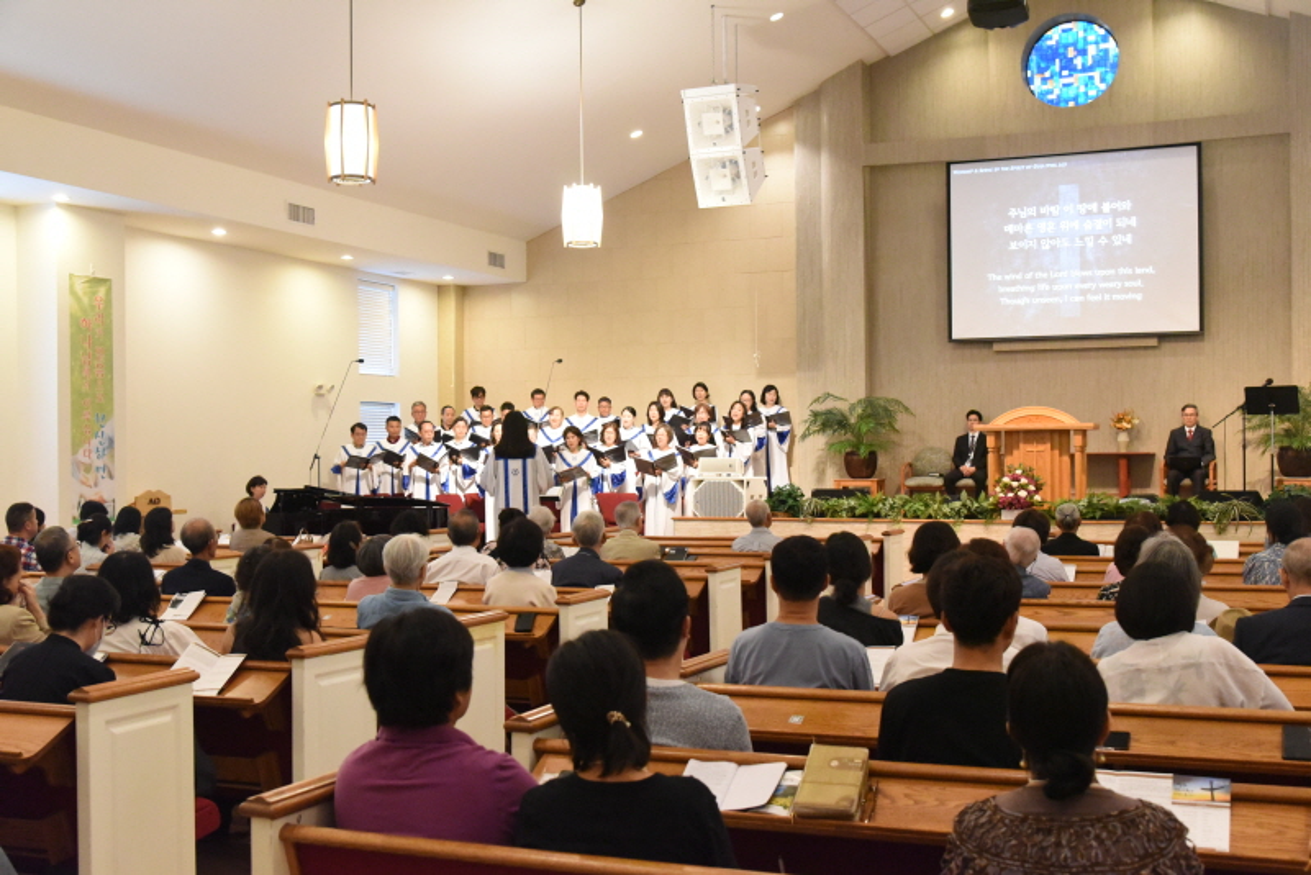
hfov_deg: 50.7
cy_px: 438
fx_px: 1384
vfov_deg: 35.1
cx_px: 656
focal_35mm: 38
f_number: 5.6
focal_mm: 38
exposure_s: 1/125
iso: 12800
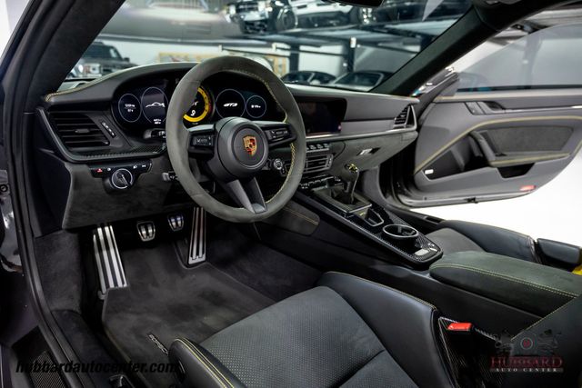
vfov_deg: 53.2
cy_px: 194
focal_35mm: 24
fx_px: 388
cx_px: 291
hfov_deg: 73.7
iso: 2000
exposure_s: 1/60
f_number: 4
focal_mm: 24
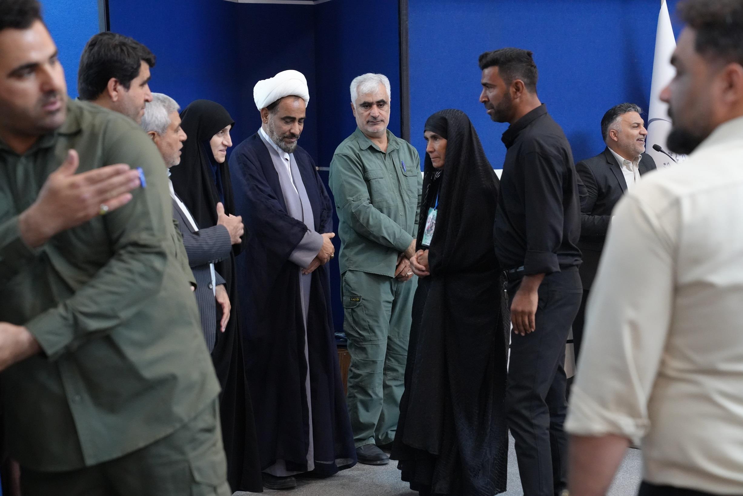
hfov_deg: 28.8
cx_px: 372
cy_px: 248
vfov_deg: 19.5
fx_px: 1445
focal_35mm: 70
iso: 8000
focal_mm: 70
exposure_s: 1/160
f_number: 4
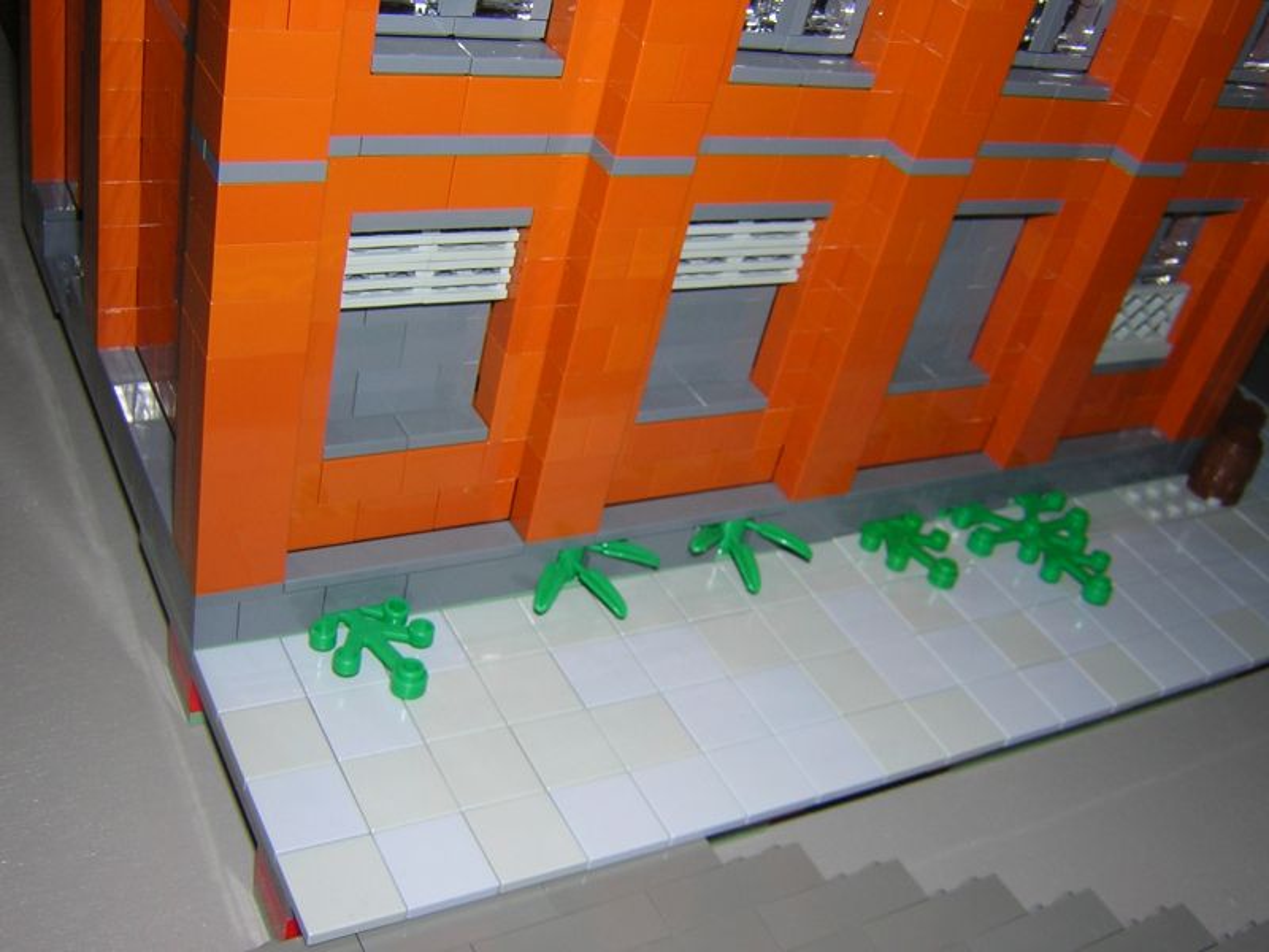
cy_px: 476
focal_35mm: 36
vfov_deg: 39.7
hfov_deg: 51.4
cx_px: 634
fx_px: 1320
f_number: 5.2
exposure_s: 1/60.1
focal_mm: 4.7
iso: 100
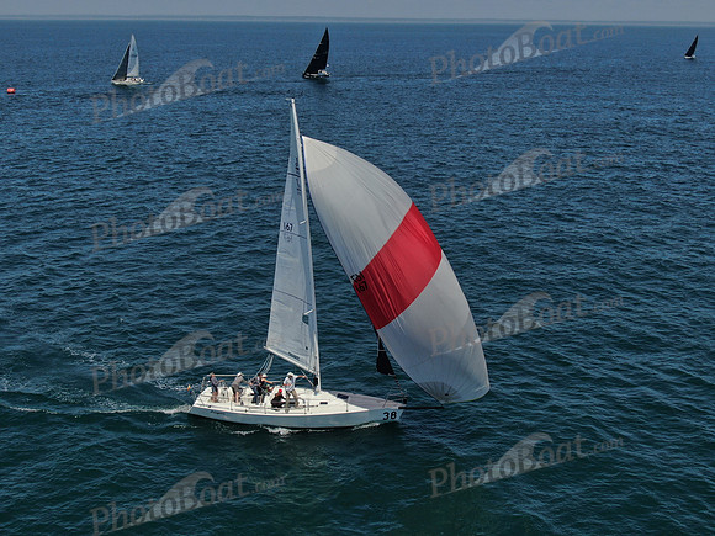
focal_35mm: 48
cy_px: 268
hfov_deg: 39.7
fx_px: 991
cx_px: 358
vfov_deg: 30.3
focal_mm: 8.6
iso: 100
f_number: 3.8
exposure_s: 1/1600
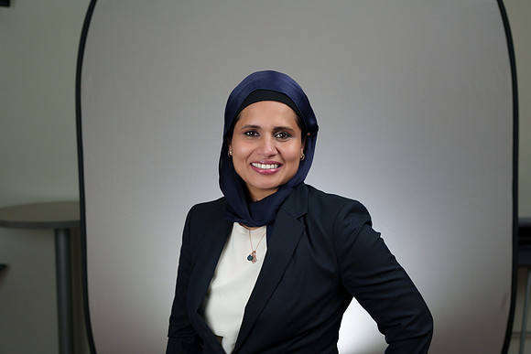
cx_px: 266
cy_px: 177
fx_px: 738
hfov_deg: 39.6
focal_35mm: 50
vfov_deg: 27.0
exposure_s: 1/250
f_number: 4
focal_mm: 50
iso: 640
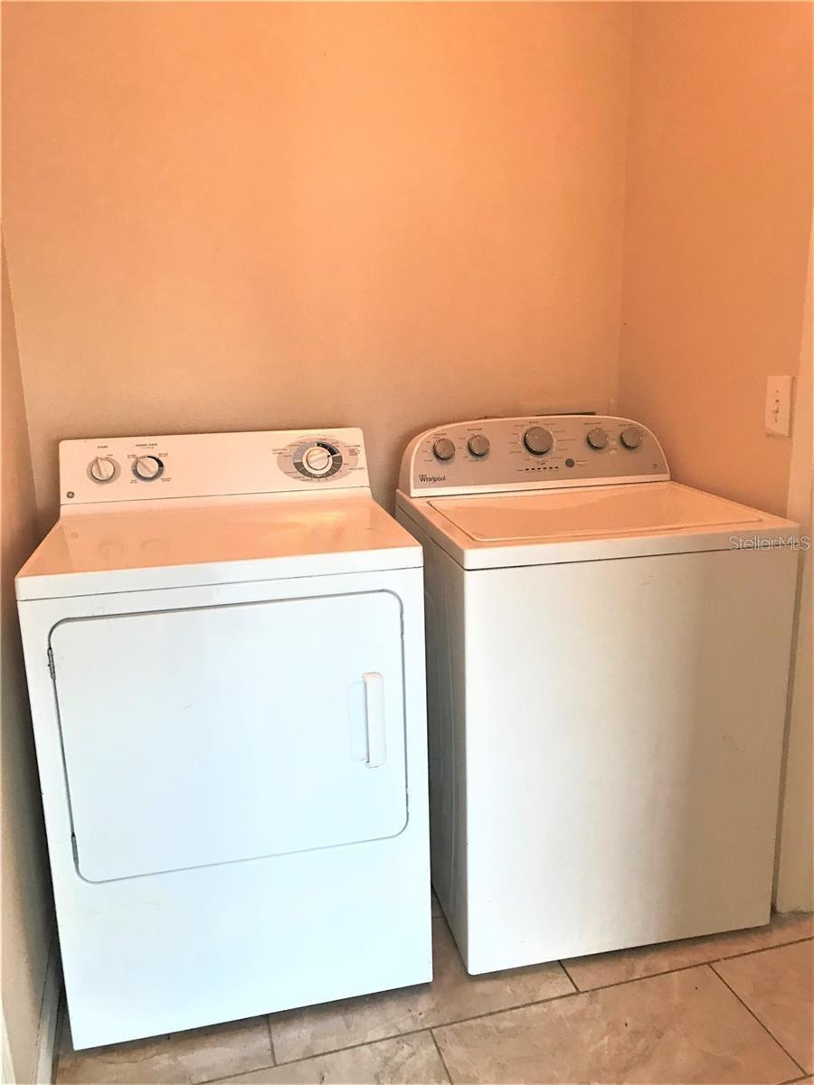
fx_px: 878
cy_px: 542
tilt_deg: -12.9
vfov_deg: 63.4
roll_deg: +0.0
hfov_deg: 49.7
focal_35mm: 28
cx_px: 407
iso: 40
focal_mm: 3.99
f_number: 1.8
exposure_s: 1/30
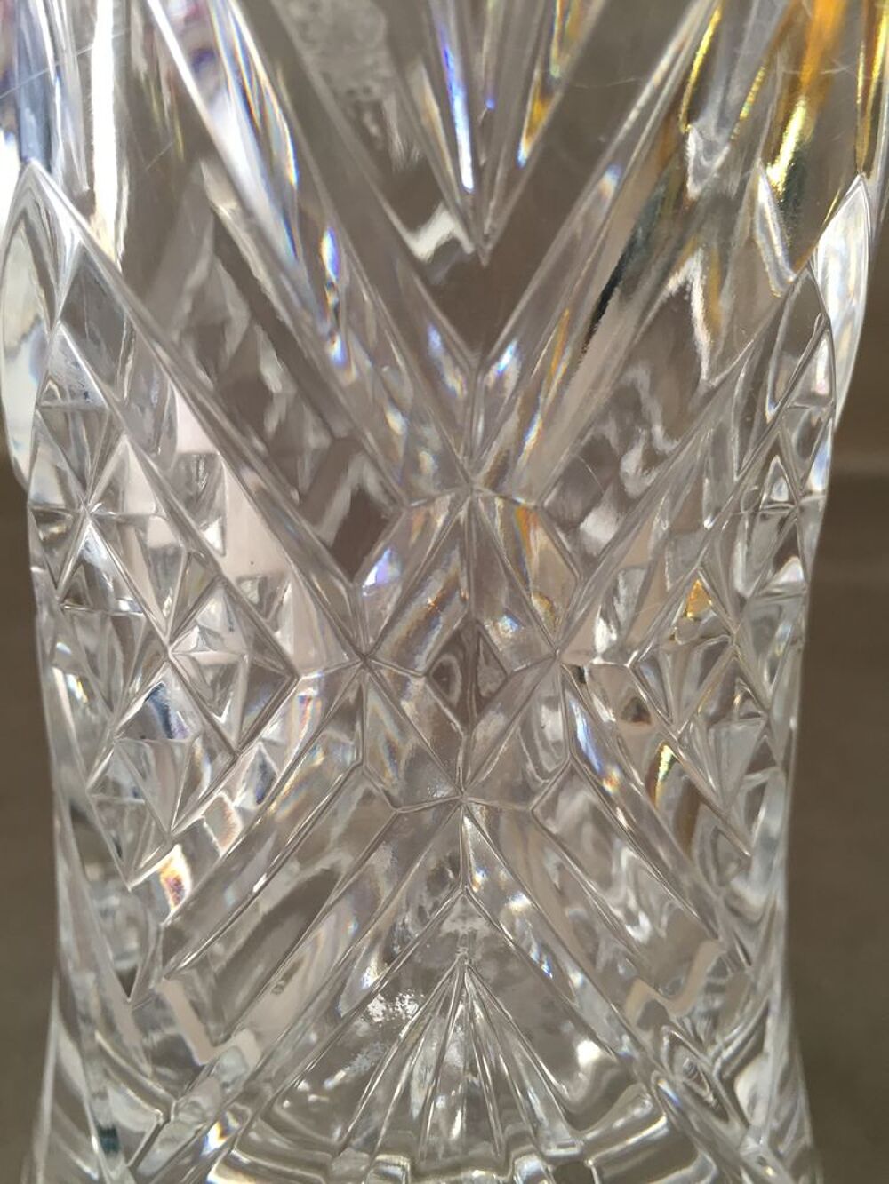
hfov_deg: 48.2
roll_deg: -0.5
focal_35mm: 29
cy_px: 592
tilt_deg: -21.2
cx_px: 444
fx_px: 993
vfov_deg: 61.7
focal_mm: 4.15
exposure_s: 1/33
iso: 80
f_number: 2.2
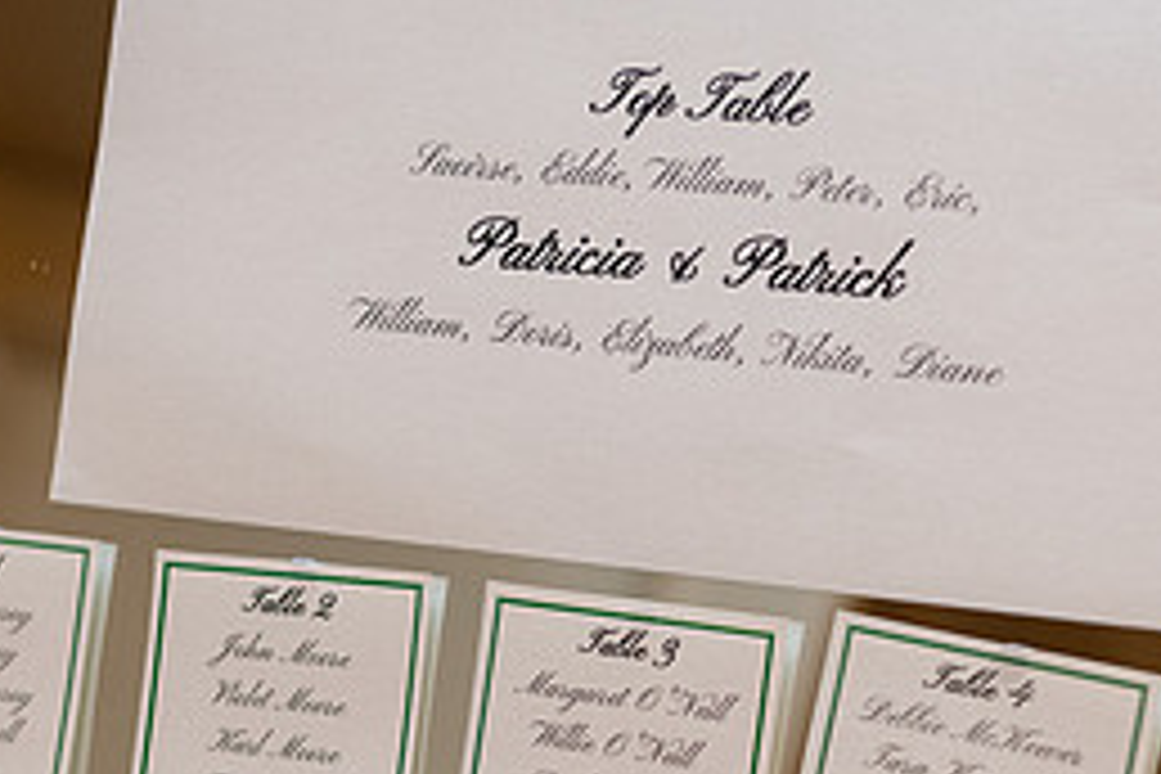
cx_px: 626
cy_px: 794
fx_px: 4063
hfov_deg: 16.3
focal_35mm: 126
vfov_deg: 10.8
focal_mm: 56
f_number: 3.5
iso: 640
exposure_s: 1/160
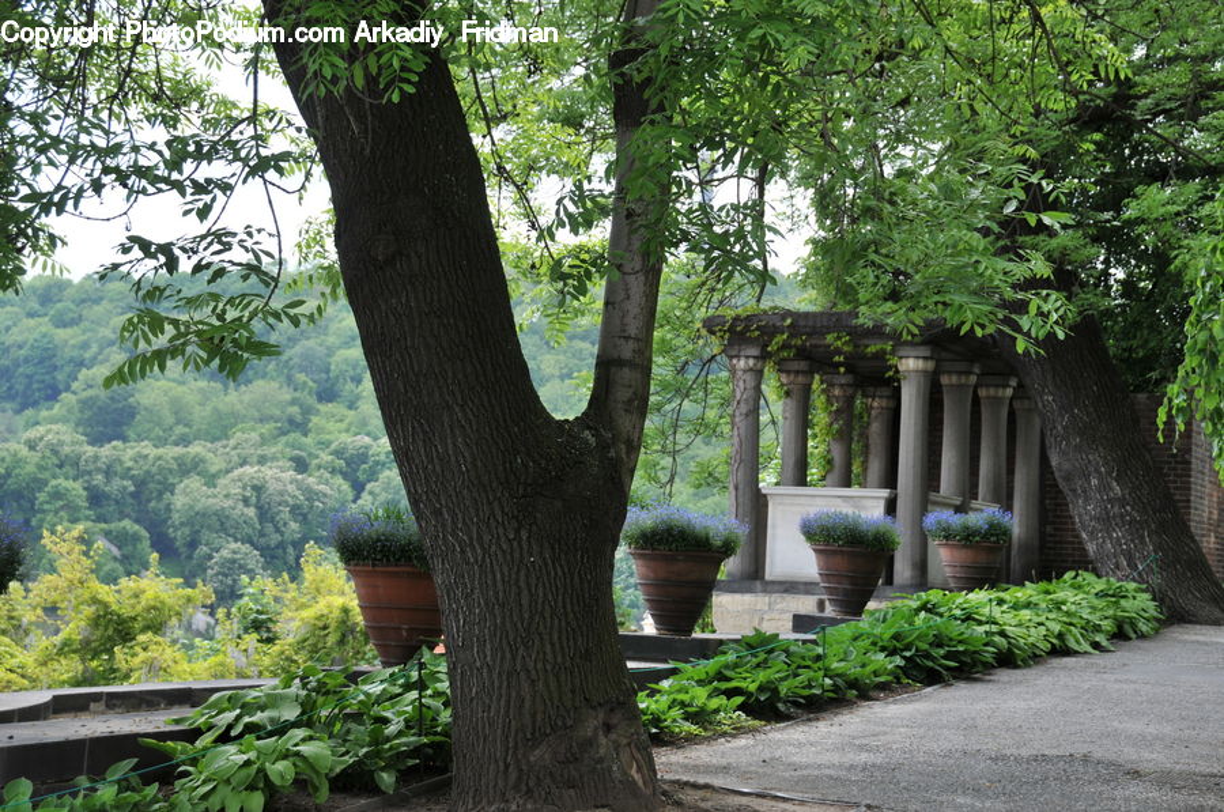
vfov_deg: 17.4
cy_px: 406
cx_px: 612
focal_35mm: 78
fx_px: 2648
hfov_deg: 26.0
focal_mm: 52
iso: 200
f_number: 6.3
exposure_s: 1/250
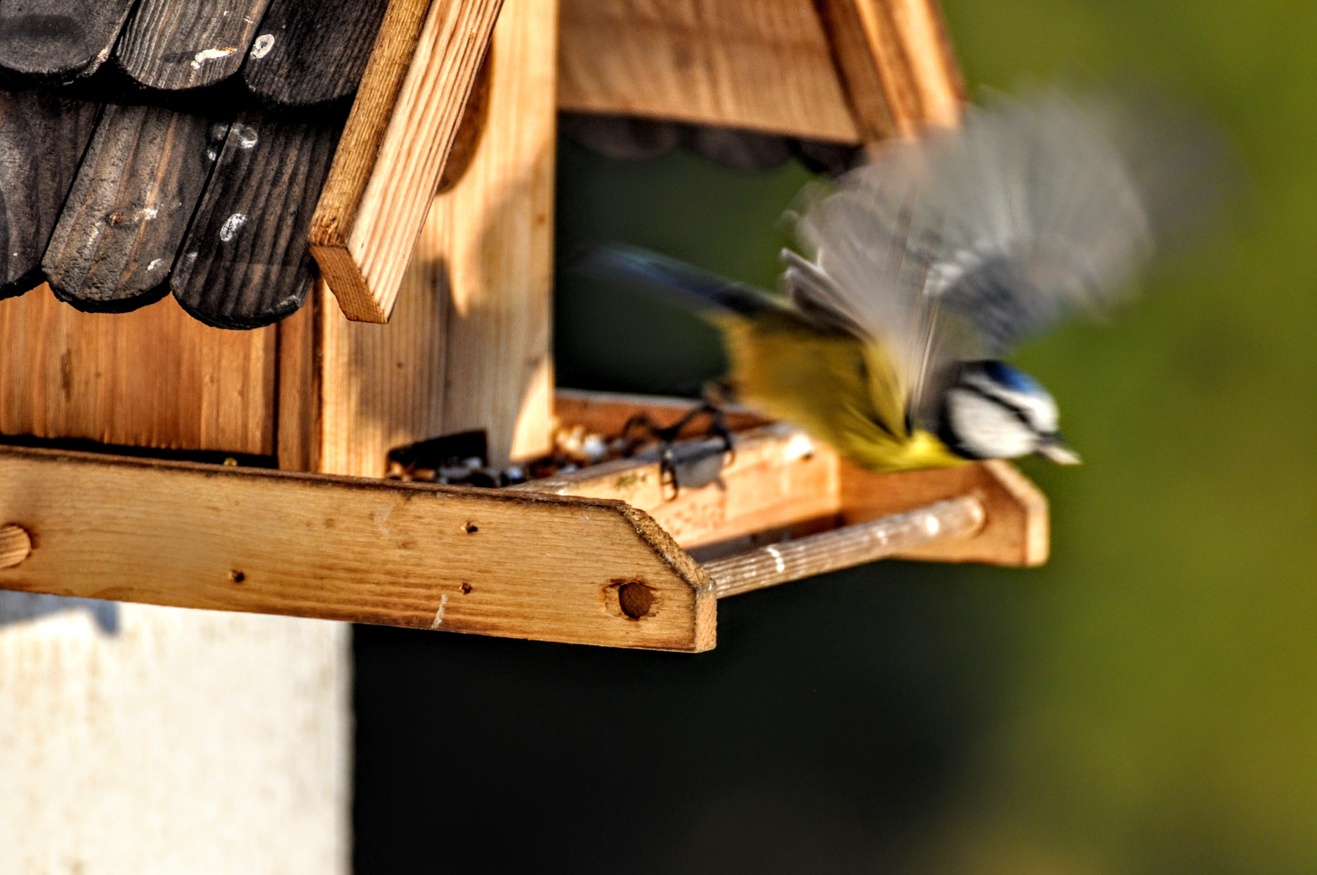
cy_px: 438
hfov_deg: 4.6
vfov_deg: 3.0
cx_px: 658
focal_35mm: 450
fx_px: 16441
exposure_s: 1/400
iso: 400
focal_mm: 300
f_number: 5.6
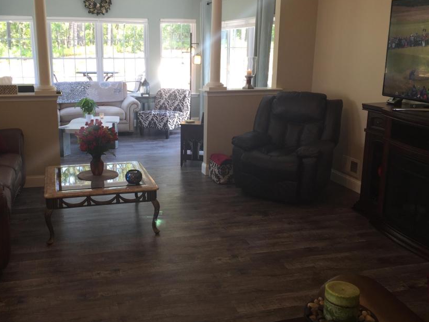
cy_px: 154
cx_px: 168
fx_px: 446
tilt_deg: -13.4
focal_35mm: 36
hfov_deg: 51.0
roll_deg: -0.9
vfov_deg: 39.7
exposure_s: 1/40
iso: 32
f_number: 2.2
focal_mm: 4.15
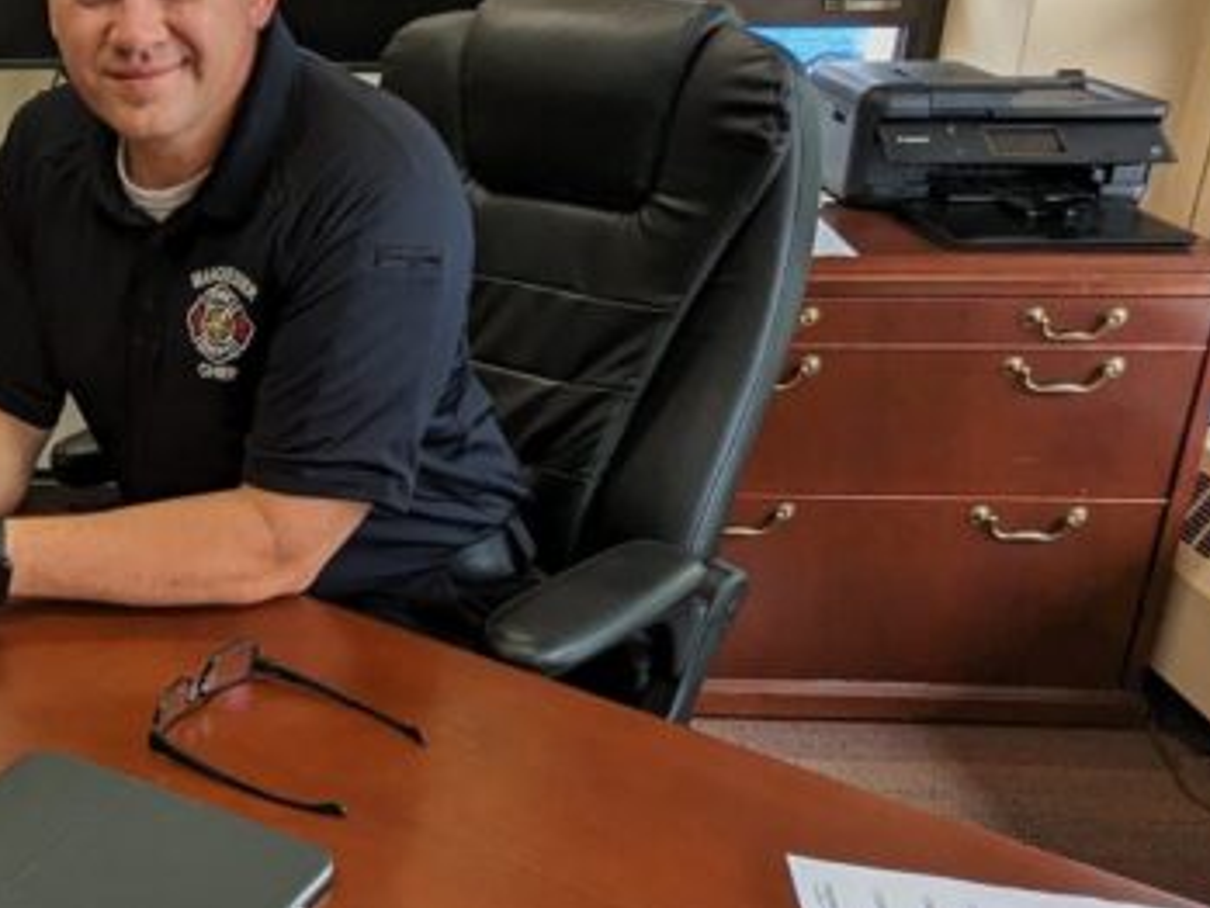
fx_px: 1643
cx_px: -14
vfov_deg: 30.9
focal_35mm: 47
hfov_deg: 36.2
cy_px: 494
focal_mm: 2.35
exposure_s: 1/86
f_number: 2.2
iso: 88
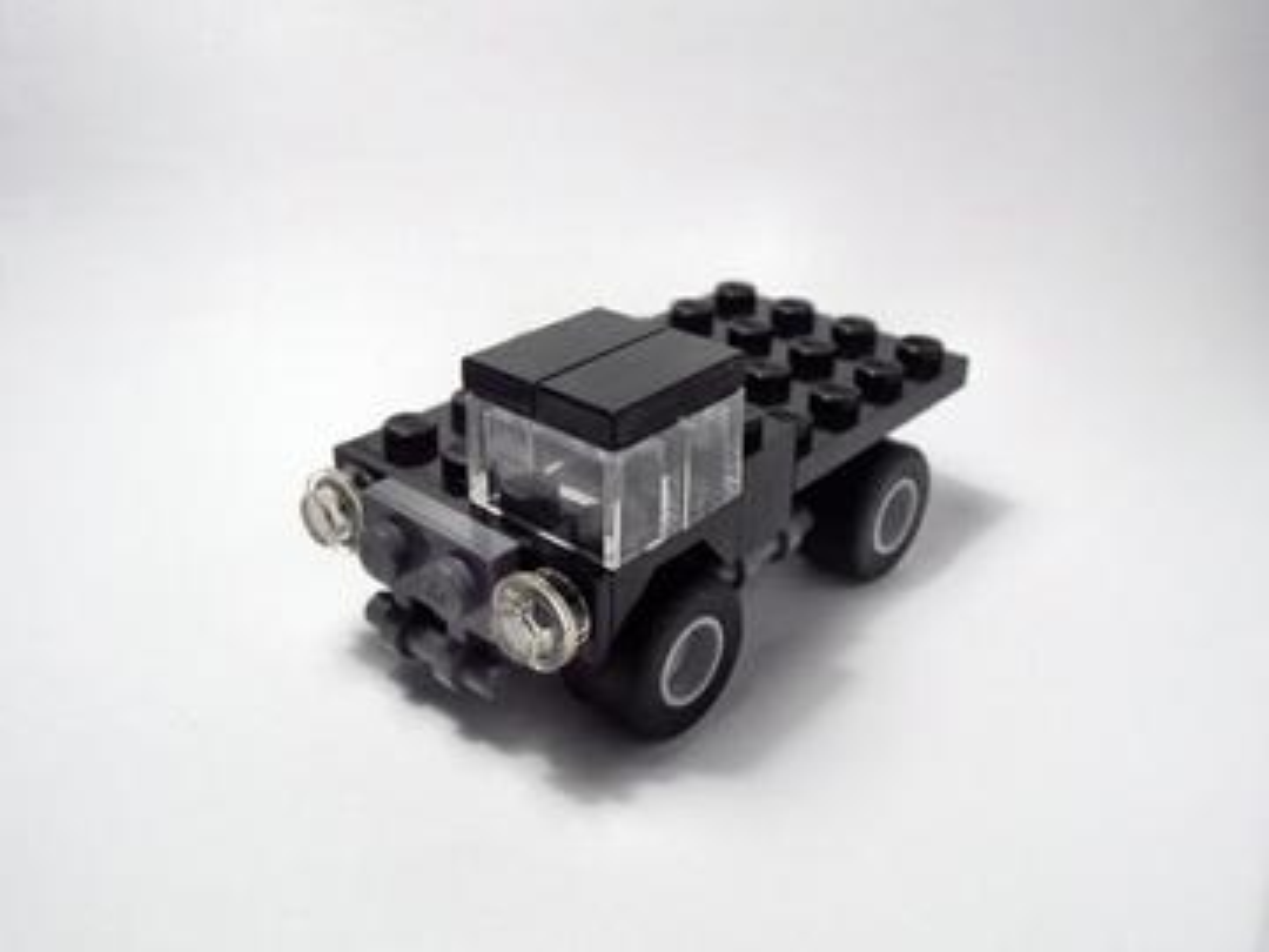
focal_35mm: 37
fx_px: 1356
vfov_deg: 38.7
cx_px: 634
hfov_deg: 50.1
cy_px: 476
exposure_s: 1/100
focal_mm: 6.61
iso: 80
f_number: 3.9
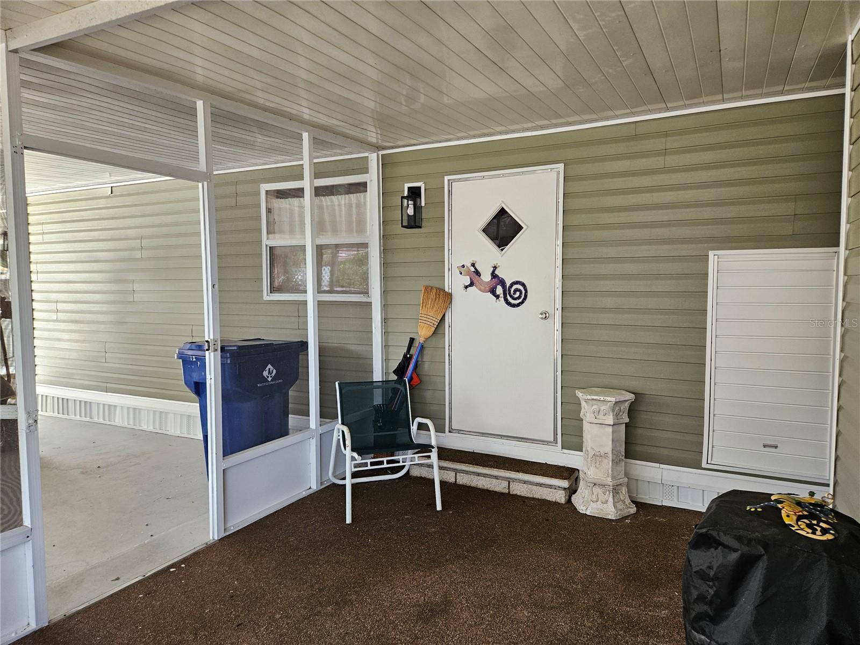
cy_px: 322
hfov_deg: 73.9
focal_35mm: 23
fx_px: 571
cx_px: 430
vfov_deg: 58.9
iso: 250
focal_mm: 5.4
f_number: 1.8
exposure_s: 1/207
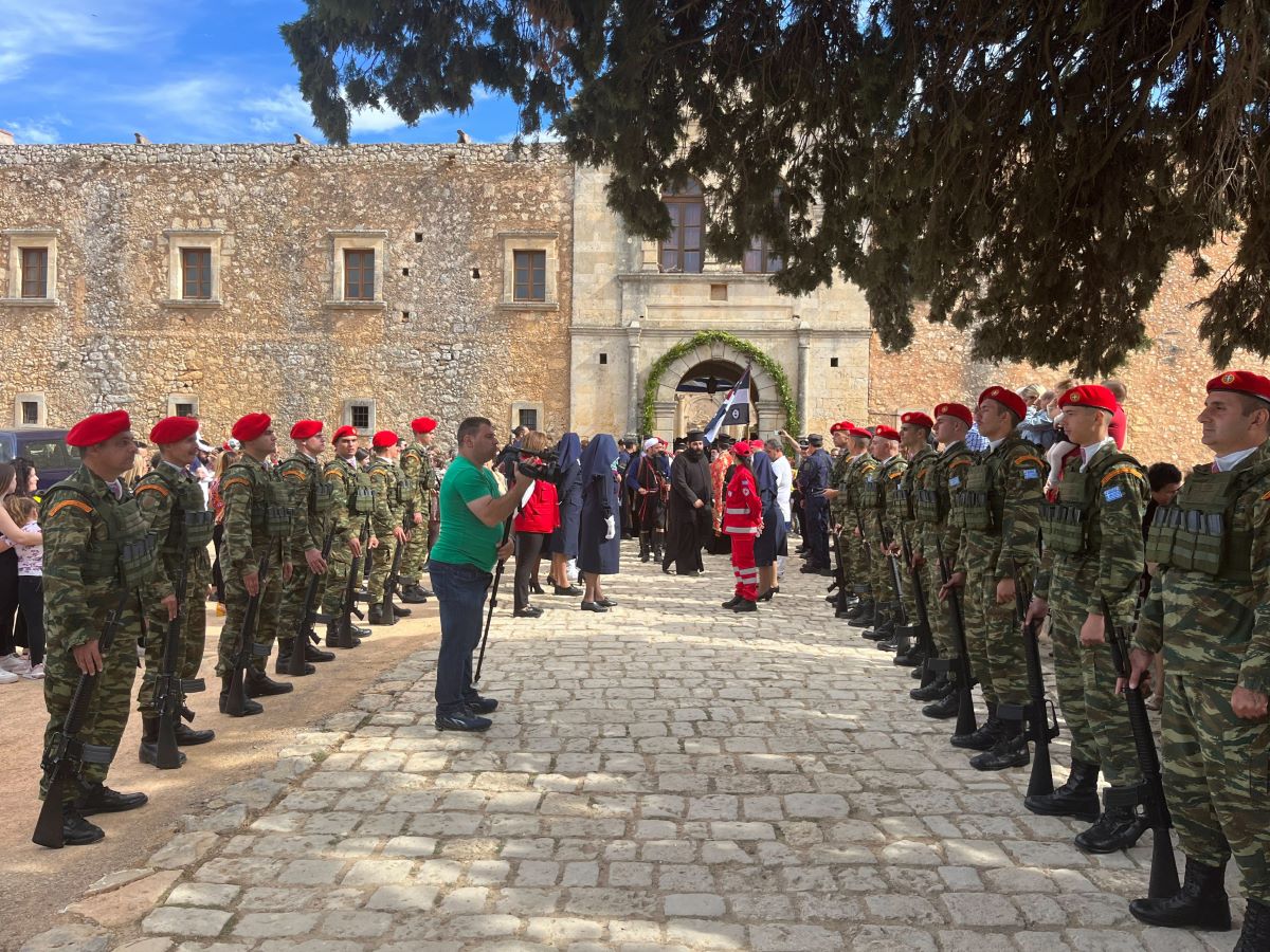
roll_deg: -0.1
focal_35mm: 26
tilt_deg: +0.3
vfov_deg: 53.1
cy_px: 476
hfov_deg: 67.3
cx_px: 635
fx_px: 954
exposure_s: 1/1325
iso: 50
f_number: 1.6
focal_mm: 5.1
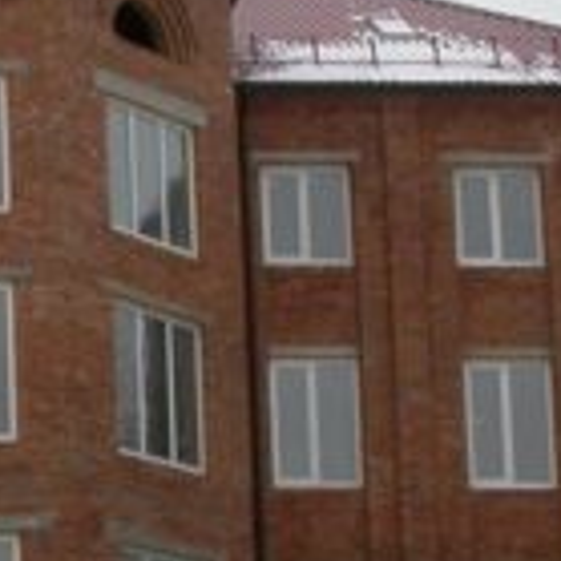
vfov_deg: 9.4
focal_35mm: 185
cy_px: 517
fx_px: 3392
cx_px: -484
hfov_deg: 9.0
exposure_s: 1/311
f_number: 7.5
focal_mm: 7.85
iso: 100
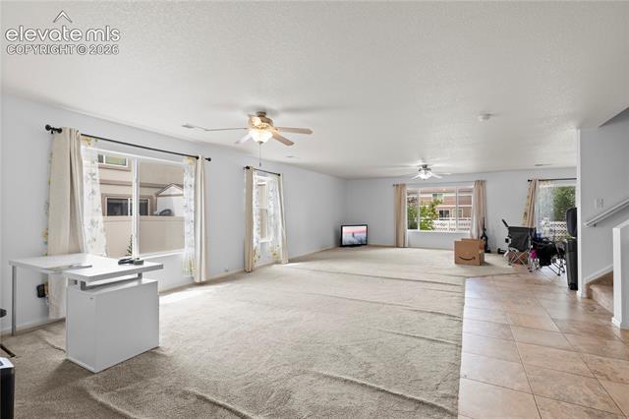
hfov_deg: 96.8
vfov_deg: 73.7
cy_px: 210
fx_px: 279
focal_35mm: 16
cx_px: 314
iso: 100
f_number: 8
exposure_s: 1/1.67
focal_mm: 16
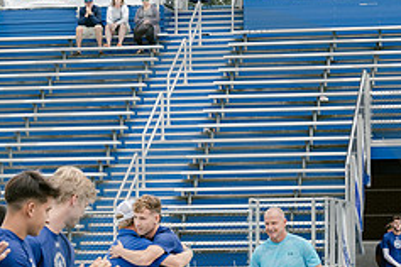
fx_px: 1905
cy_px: 305
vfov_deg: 8.0
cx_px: 211
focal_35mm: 171
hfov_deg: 12.0
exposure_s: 1/500
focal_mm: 70
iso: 400
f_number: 5.6
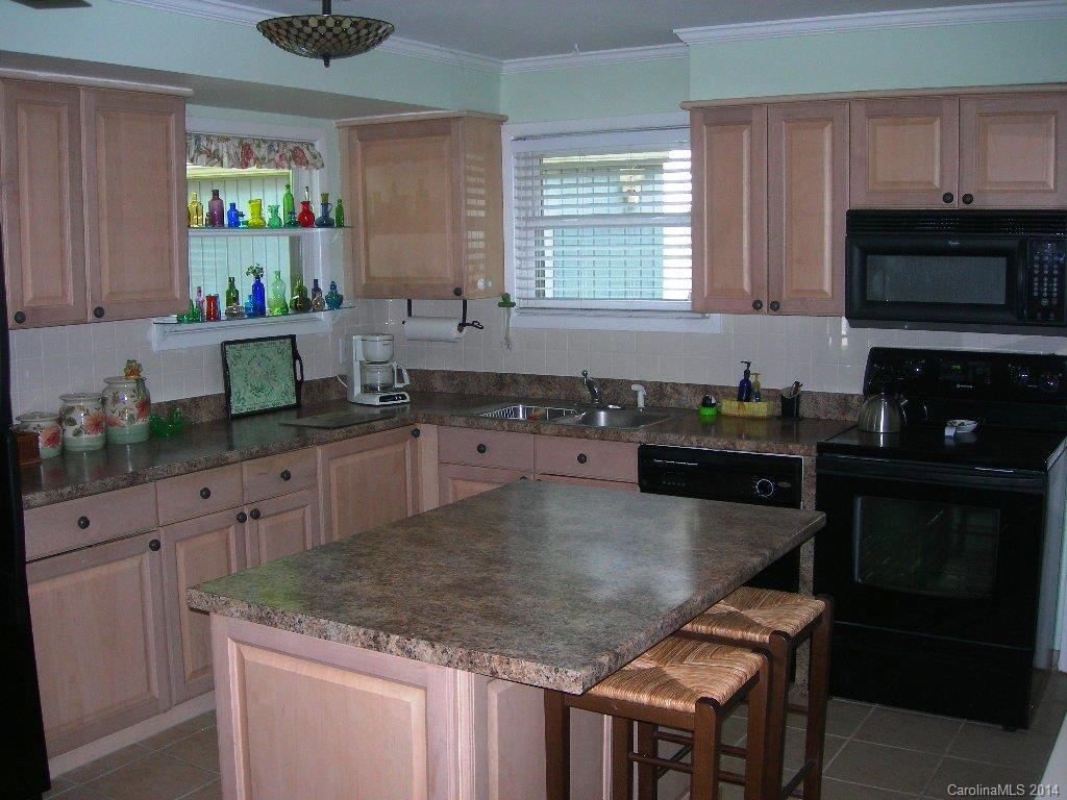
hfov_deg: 49.0
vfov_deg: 37.7
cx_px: 534
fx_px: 1171
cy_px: 400
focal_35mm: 38
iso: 120
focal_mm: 7.8
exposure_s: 1/60.1
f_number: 2.8
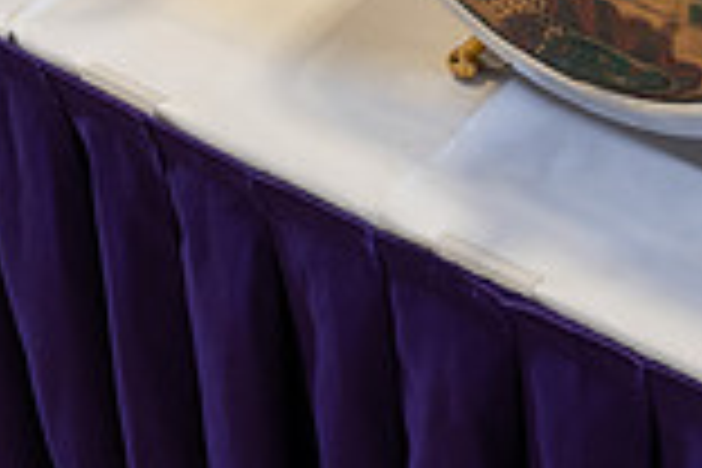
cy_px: -272
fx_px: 2106
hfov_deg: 18.7
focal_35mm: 108
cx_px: 135
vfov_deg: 12.0
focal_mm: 29
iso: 500
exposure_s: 1/80
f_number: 3.5
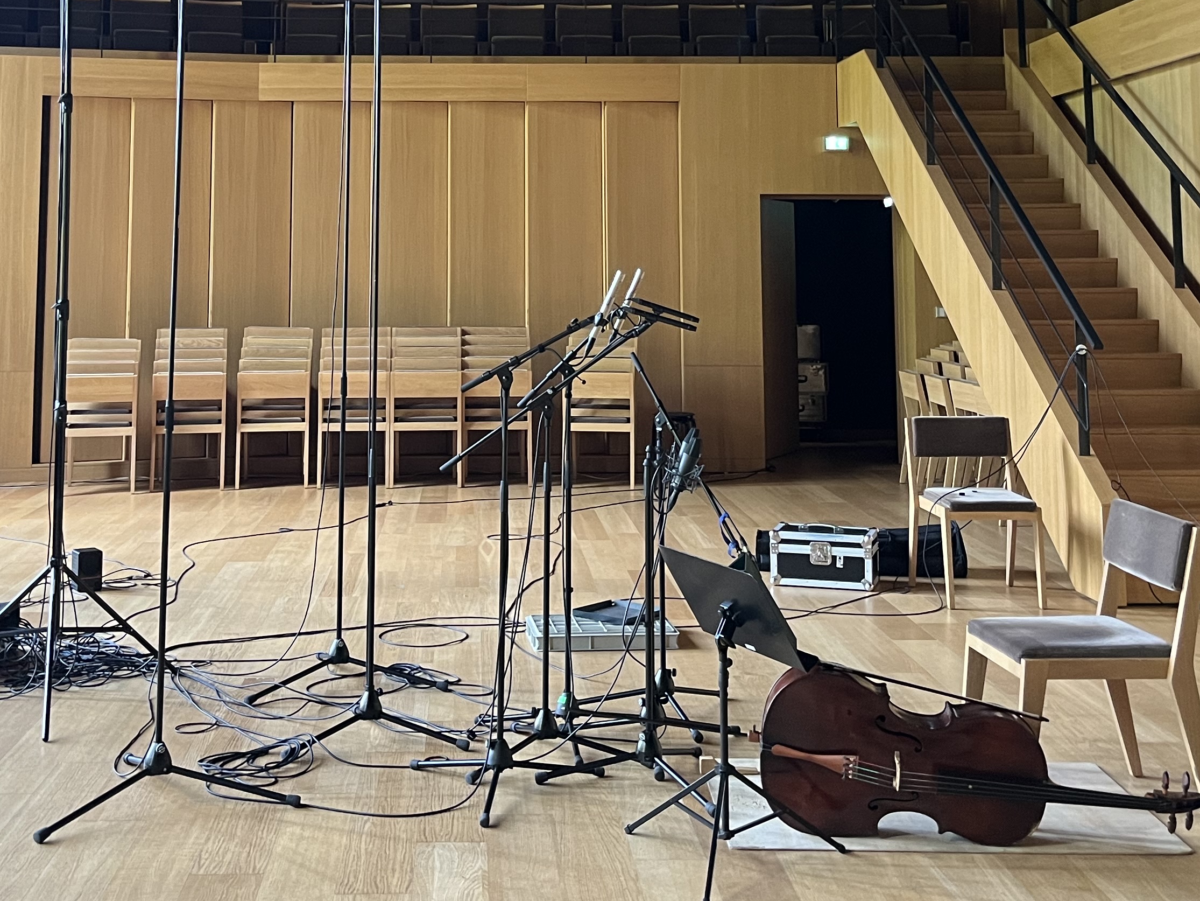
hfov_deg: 40.3
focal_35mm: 47
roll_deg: +0.3
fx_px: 1629
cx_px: 499
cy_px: 132
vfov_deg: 29.9
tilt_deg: +6.2
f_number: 1.6
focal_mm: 5.1
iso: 400
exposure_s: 1/60
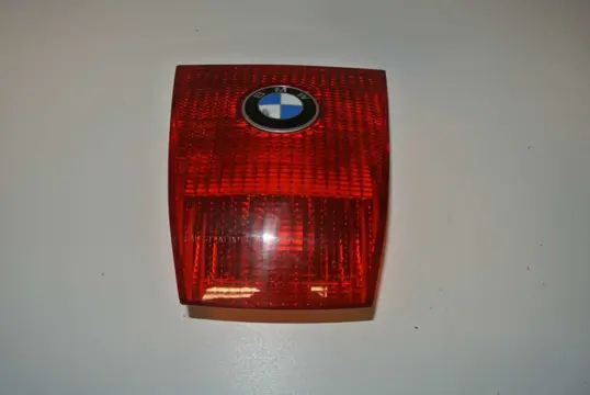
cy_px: 198
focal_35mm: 31
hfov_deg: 60.2
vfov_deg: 42.4
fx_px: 509
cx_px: 295
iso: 200
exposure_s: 1/60
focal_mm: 11.8
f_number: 3.8
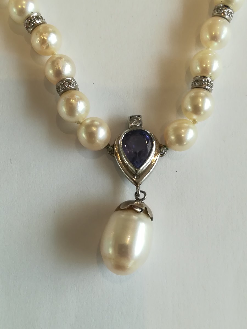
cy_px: 164
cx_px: 124
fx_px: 419
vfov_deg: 42.9
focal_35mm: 44
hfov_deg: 32.9
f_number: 2.2
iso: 64
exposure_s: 1/60
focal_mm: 3.83
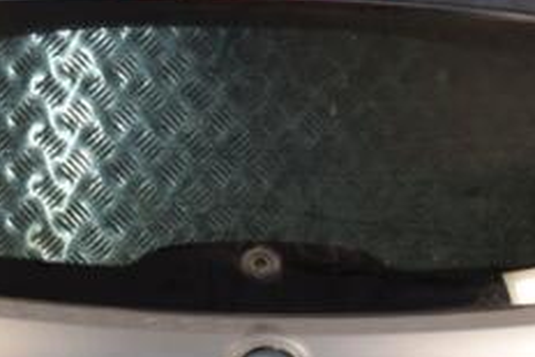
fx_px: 2305
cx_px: 240
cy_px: 279
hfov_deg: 13.2
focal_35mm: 155
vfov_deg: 8.9
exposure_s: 1/200
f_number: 10
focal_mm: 40
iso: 800
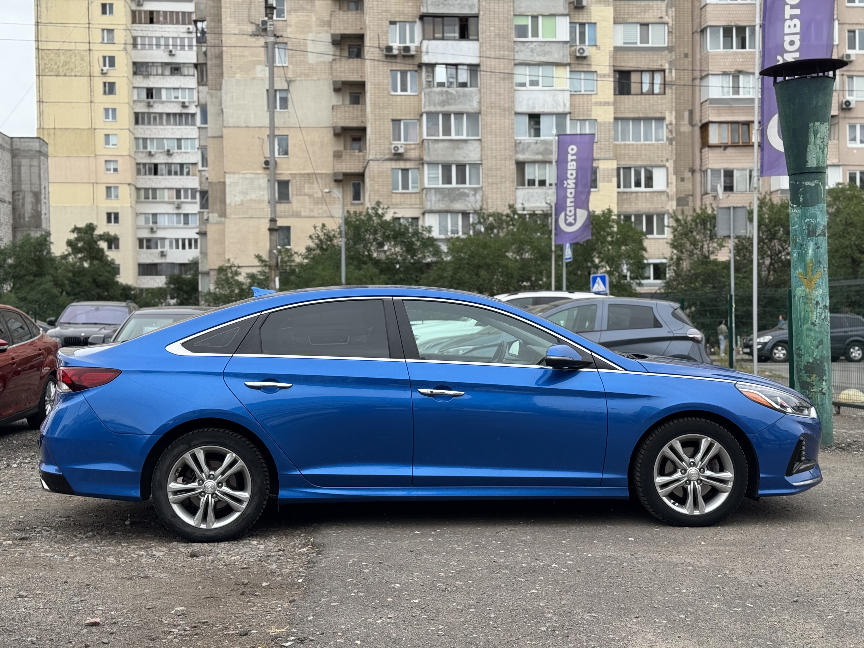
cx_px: 432
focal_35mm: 48
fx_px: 1198
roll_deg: +0.5
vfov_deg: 30.3
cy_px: 324
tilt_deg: +0.0
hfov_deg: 39.7
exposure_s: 1/783
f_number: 1.78
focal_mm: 6.76
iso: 64
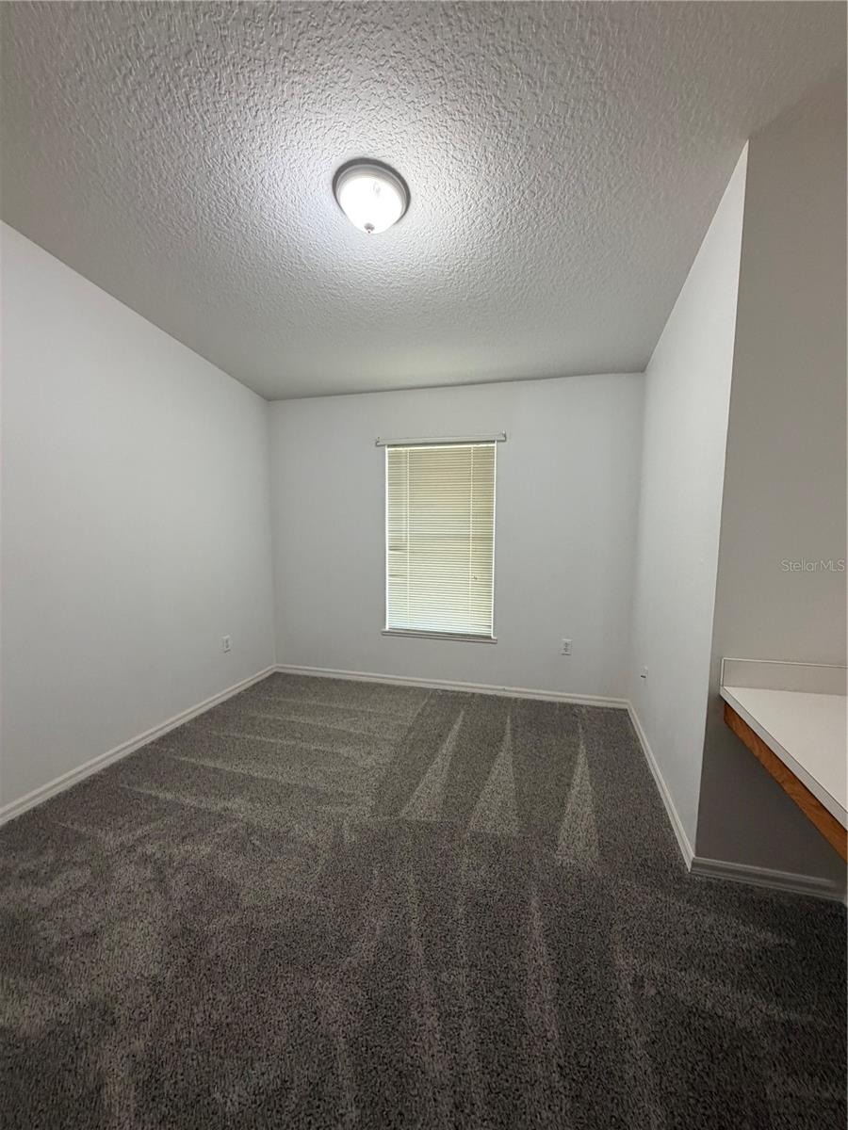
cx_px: 424
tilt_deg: -5.7
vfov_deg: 102.1
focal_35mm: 14
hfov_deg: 85.7
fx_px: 457
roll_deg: -0.5
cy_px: 565
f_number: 2.2
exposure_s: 1/60
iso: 250
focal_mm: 2.22
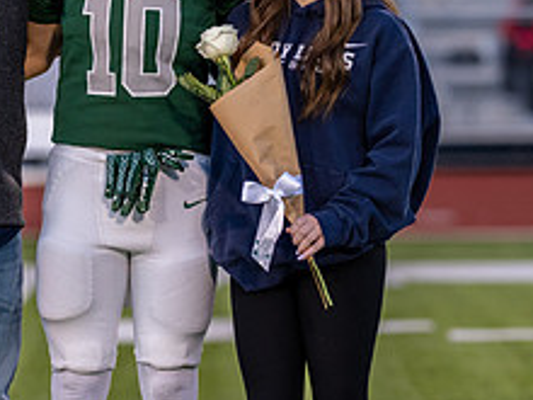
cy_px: 133
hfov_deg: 4.3
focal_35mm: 464
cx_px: 127
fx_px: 7144
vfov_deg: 3.2
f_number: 2.2
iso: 500
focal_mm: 135
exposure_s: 1/800
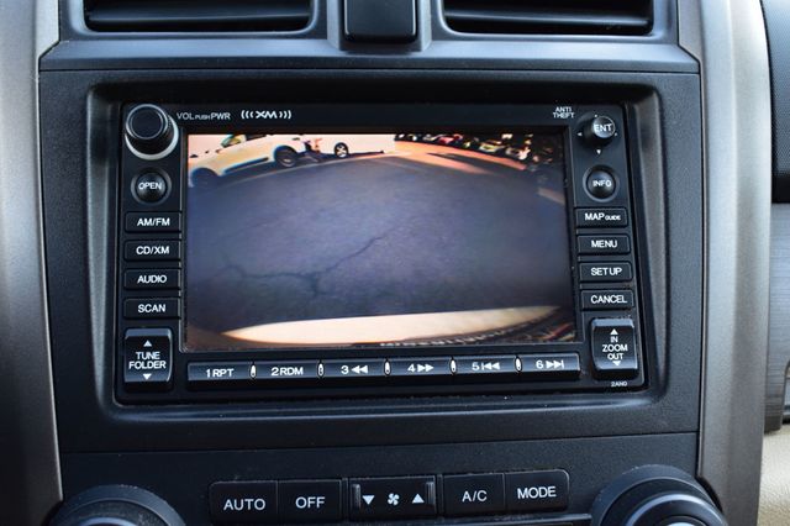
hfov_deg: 45.0
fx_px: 954
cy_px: 263
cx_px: 395
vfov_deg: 30.8
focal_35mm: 44
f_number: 6.3
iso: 400
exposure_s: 1/25
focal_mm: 29
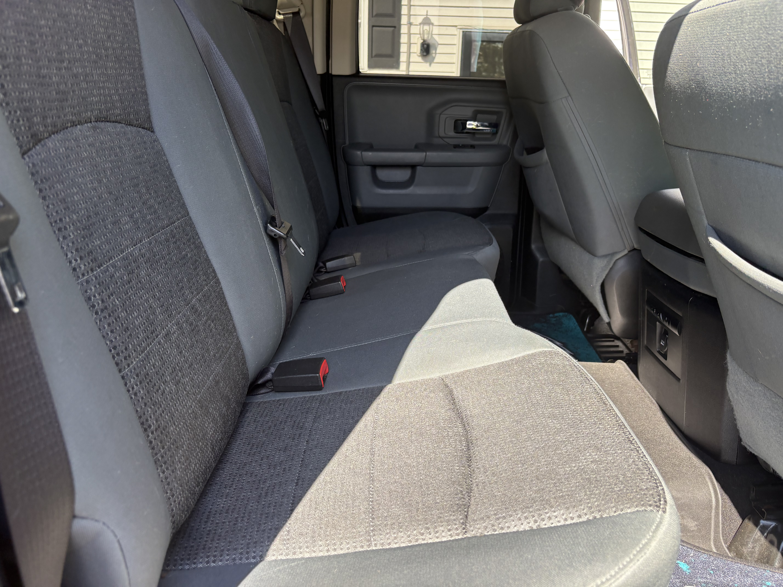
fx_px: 588
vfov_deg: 53.1
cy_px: 294
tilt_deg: -14.5
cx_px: 392
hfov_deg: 67.3
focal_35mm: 26
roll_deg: -0.8
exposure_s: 1/278
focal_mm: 5.96
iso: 40
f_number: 1.6
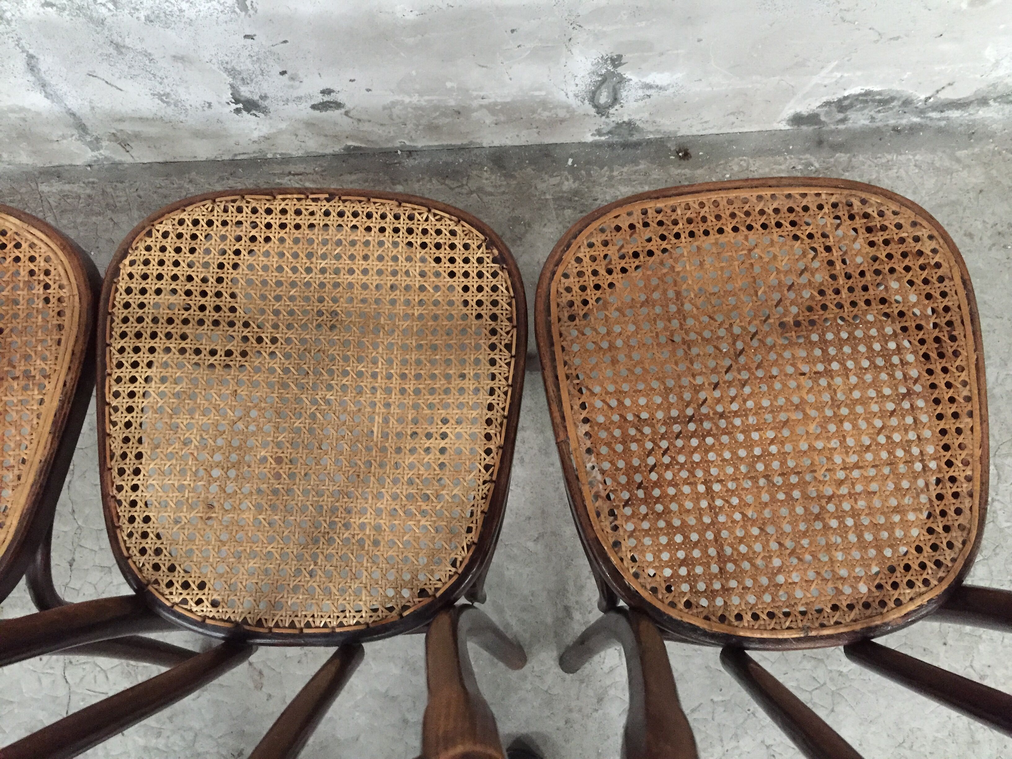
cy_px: 380
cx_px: 506
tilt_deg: -78.3
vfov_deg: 48.2
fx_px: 848
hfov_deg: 61.7
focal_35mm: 29
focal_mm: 4.15
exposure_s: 1/17
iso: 400
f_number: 2.2
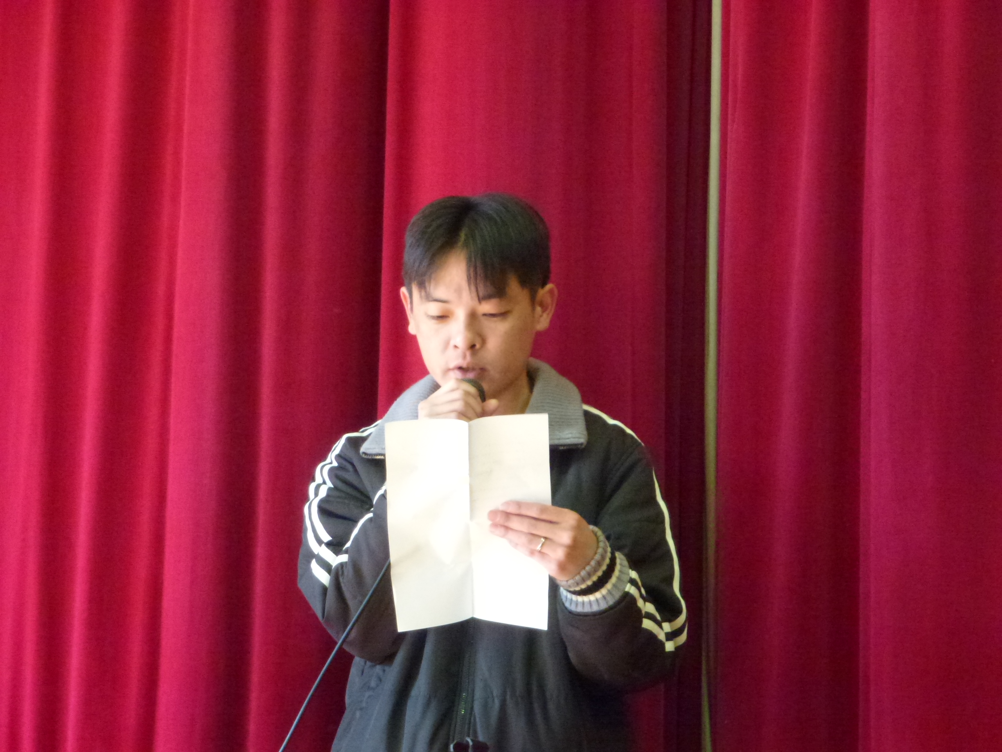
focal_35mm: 182
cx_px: 501
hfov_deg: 10.9
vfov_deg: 8.2
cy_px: 376
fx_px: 5268
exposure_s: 1/20
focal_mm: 32.6
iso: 800
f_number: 5.4
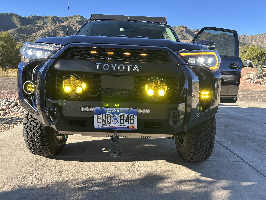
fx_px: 200
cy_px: 100
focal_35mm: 26
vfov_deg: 53.1
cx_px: 133
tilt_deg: -10.1
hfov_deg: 67.3
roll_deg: -1.9
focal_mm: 5.7
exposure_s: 1/753
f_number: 1.5
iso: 50
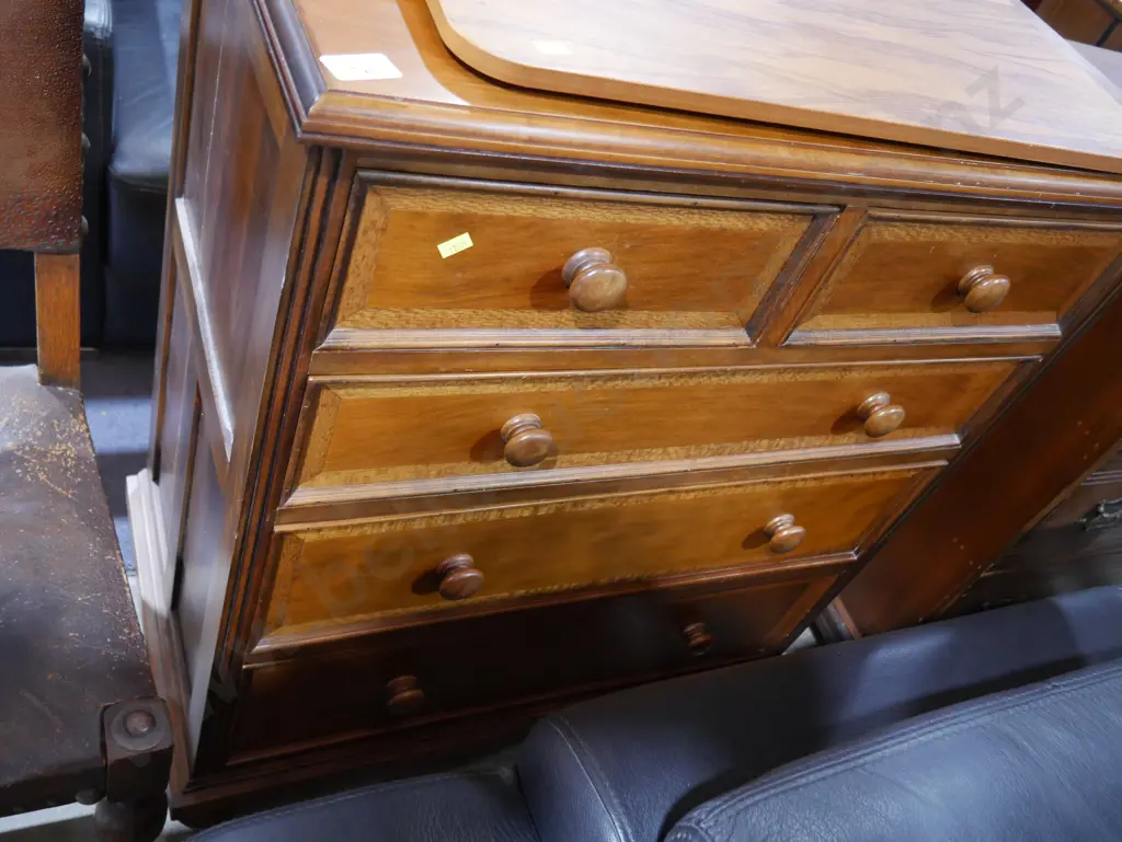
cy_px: 421
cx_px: 561
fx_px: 973
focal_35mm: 30
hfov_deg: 59.9
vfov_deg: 46.8
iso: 2000
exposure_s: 1/60
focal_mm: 15
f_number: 3.6
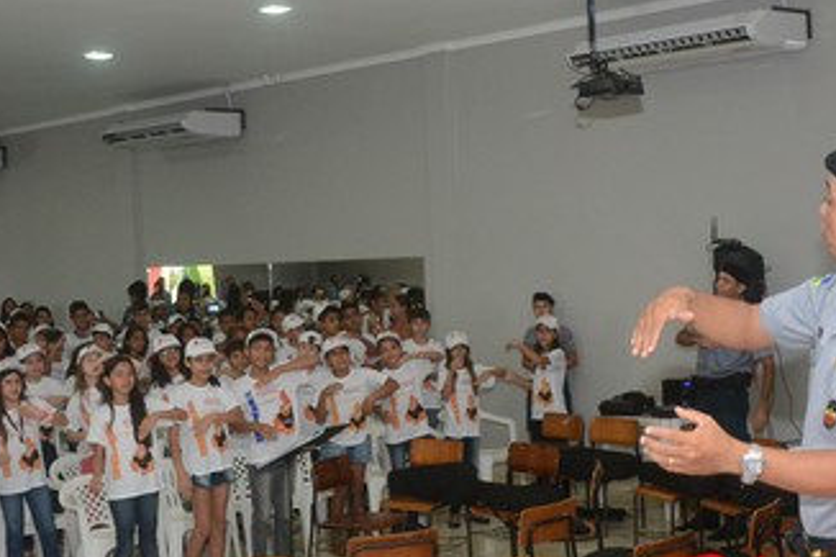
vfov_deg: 23.3
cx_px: 433
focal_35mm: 58
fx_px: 1346
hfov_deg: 34.5
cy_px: 331
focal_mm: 28
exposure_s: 1/125
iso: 1600
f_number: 4
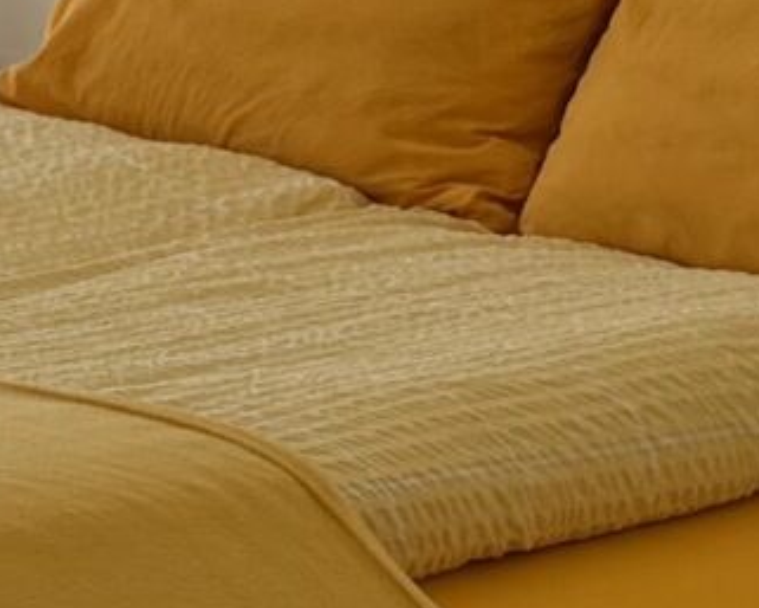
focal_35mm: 187
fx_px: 4202
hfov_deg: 10.0
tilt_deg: -14.0
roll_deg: -0.9
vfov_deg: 8.3
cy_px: 442
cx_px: -437
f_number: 1.78
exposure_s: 1/4167
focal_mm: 6.76
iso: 100
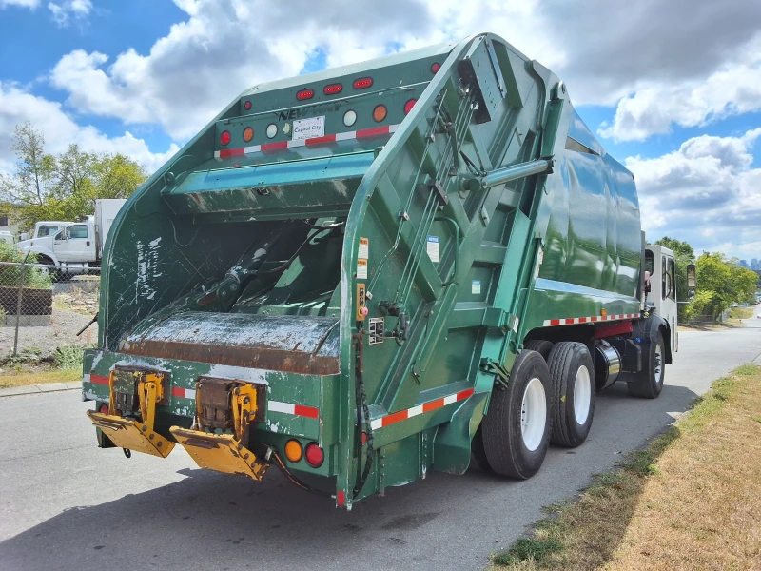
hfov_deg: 63.4
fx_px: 616
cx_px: 380
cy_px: 286
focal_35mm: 28
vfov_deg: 49.7
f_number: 1.9
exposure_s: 1/1931
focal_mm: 2.91
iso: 32
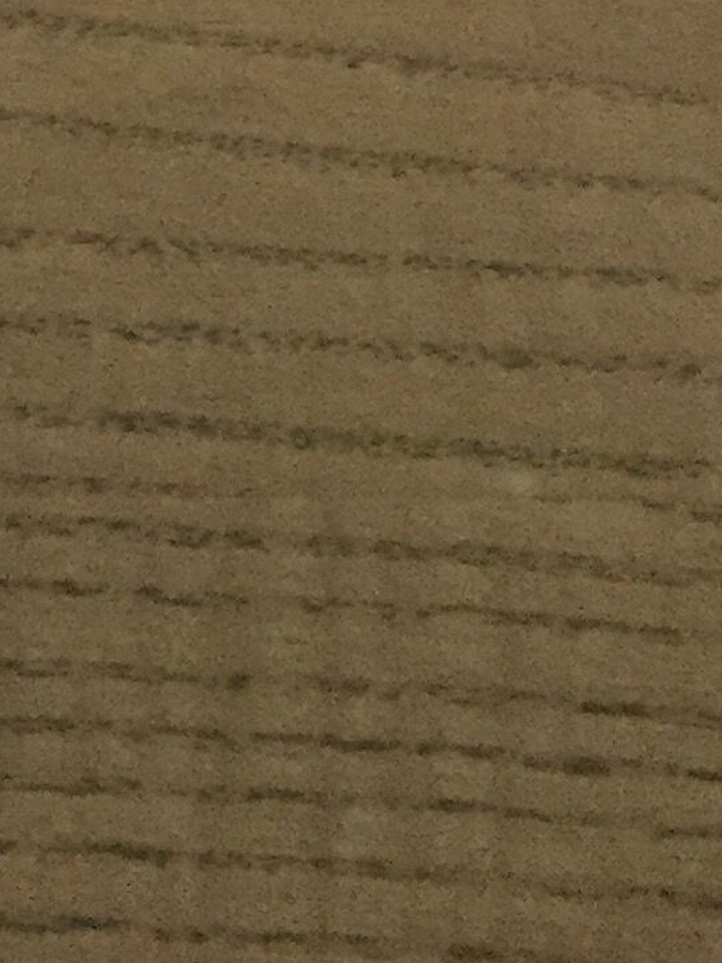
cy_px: -1150
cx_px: -368
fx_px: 3670
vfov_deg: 12.5
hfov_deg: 10.8
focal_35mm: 132
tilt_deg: -54.7
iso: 250
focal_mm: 4.15
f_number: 2.2
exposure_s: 1/20
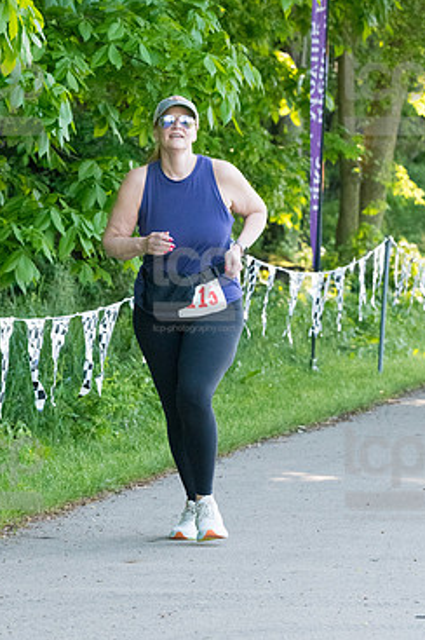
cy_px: 284
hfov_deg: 5.7
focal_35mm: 239
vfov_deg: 8.6
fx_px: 4240
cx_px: 194
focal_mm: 130
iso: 4000
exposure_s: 1/1600
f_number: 5.6
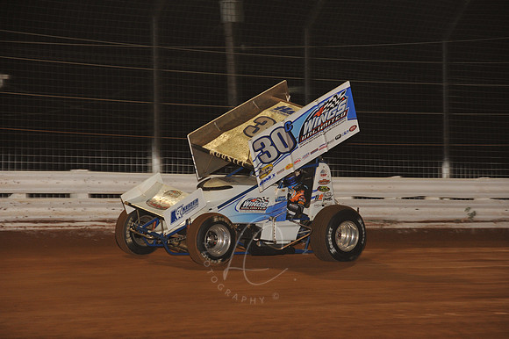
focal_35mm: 135
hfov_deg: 15.2
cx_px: 254
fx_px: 1908
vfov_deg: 10.1
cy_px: 170
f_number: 6.3
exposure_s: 1/320
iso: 1250
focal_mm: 135
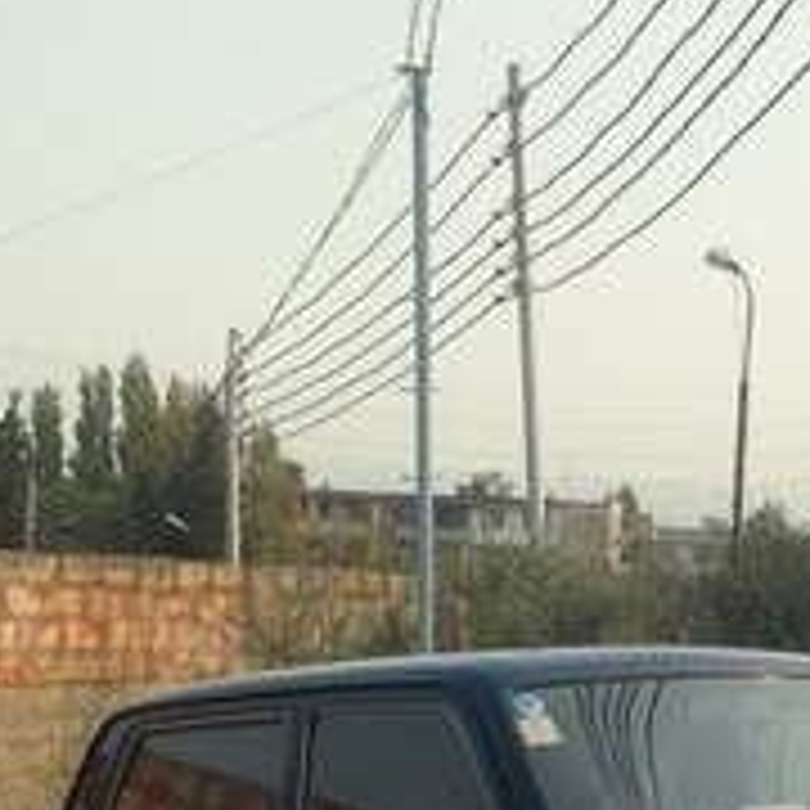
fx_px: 2833
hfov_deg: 16.1
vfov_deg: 15.6
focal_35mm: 107
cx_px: 738
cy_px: 1010
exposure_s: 1/1205
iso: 50
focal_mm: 4.12
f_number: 2.4
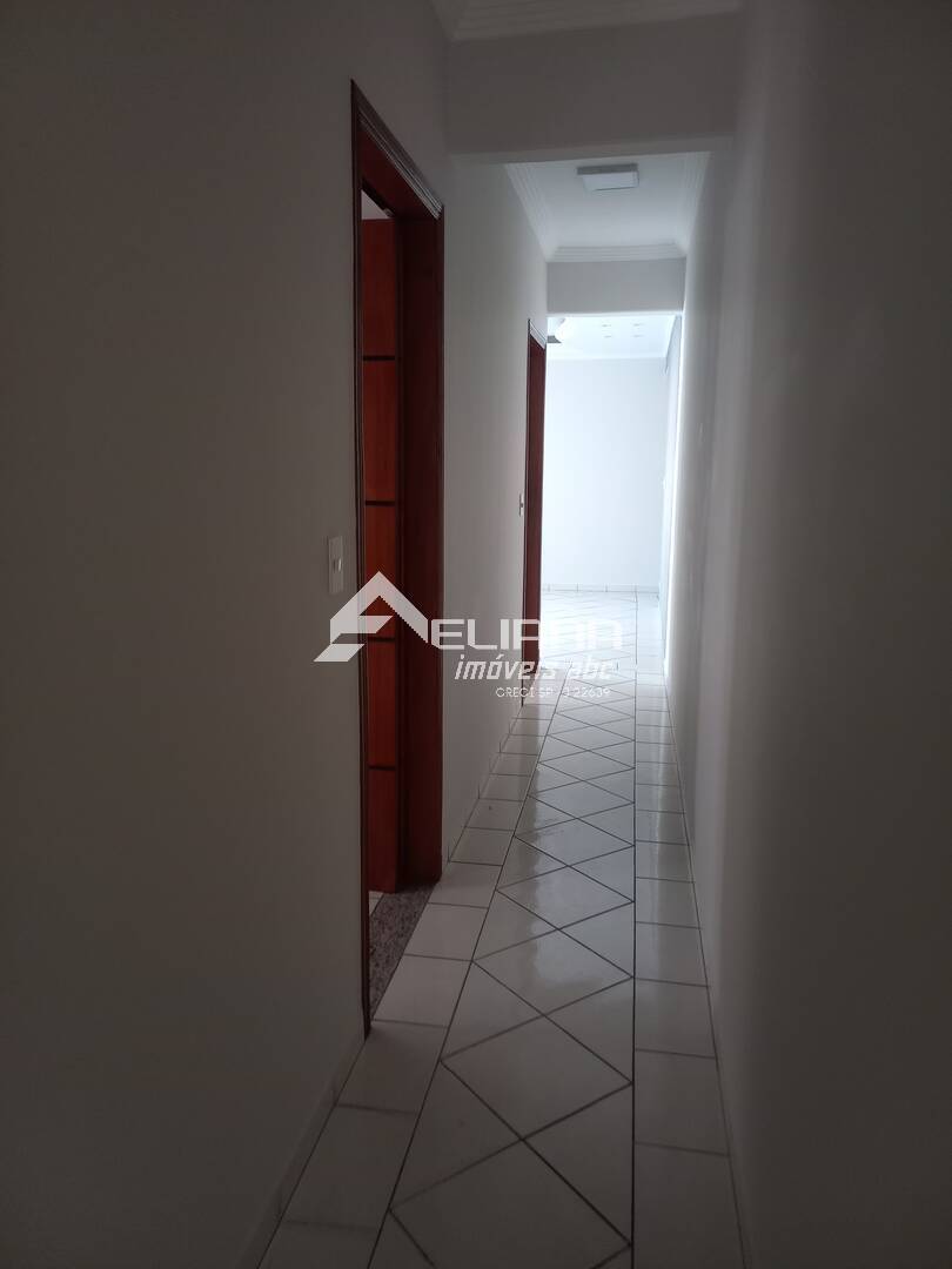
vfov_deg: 69.4
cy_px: 634
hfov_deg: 54.9
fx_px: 917
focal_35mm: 25
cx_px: 476
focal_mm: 4.65
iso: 400
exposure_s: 1/24
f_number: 1.8
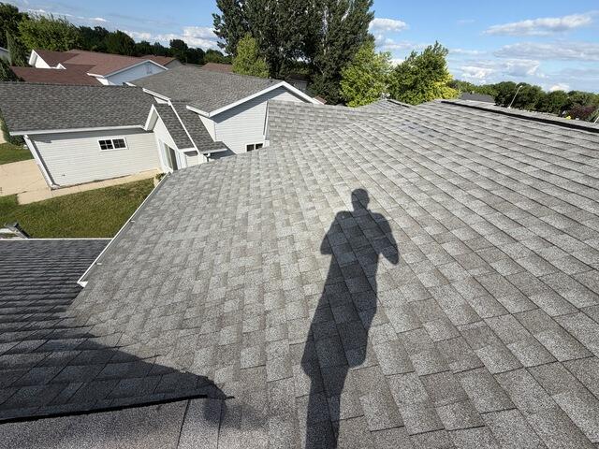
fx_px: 242
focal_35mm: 14
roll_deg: -5.4
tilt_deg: -32.4
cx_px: 300
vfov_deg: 85.7
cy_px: 224
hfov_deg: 102.1
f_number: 2.2
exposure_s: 1/770
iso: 25
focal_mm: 2.22
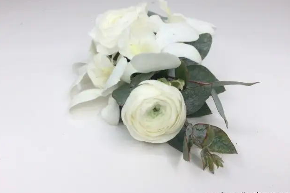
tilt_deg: -27.8
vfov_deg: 42.3
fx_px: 250
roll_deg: -1.7
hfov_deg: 60.3
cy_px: 87
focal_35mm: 31
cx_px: 143
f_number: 2.2
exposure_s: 1/410
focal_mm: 4.15
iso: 32
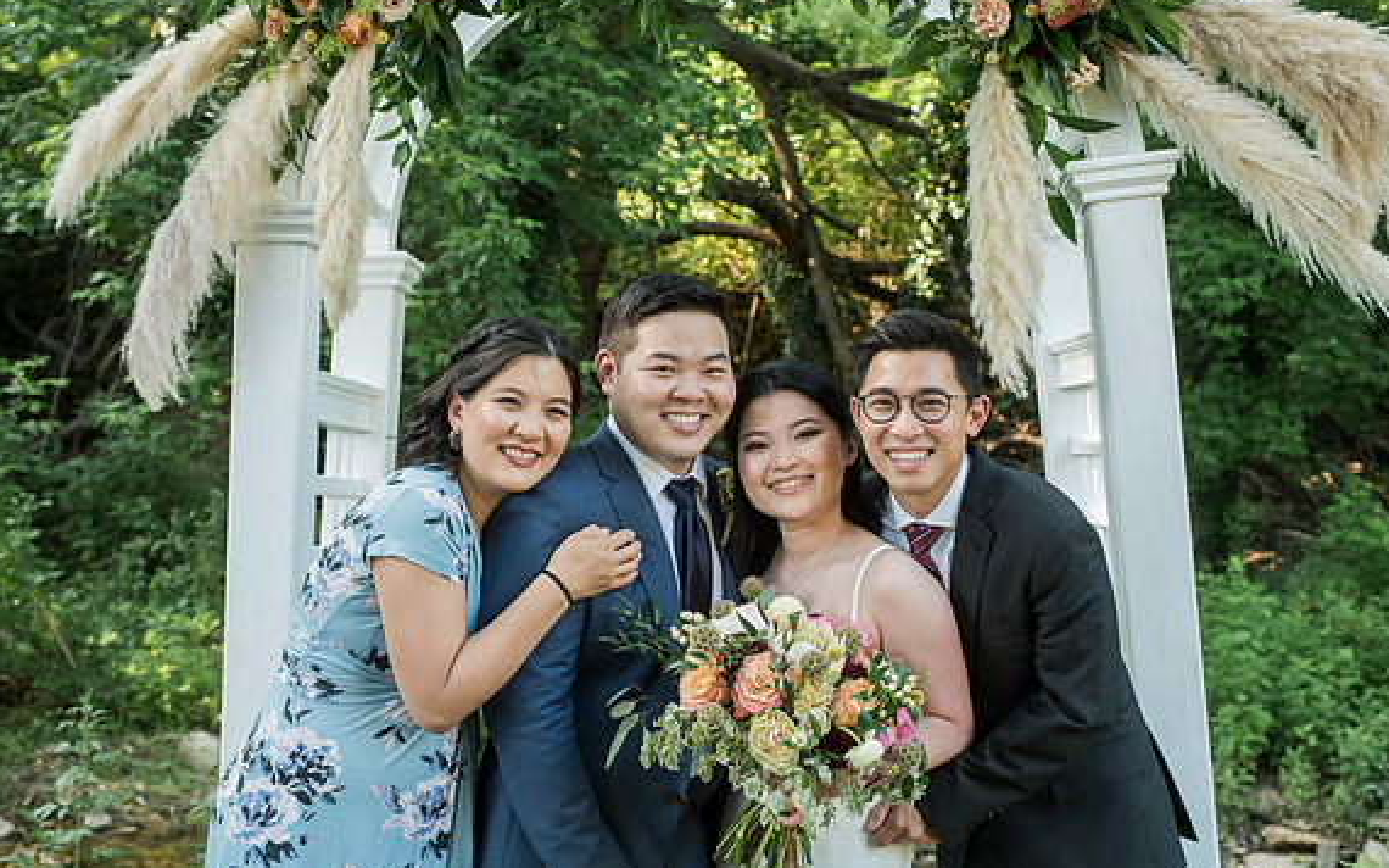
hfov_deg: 38.2
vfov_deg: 24.4
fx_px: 2006
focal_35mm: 53
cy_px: 456
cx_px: 693
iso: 1250
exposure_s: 1/160
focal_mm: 50
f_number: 5.6
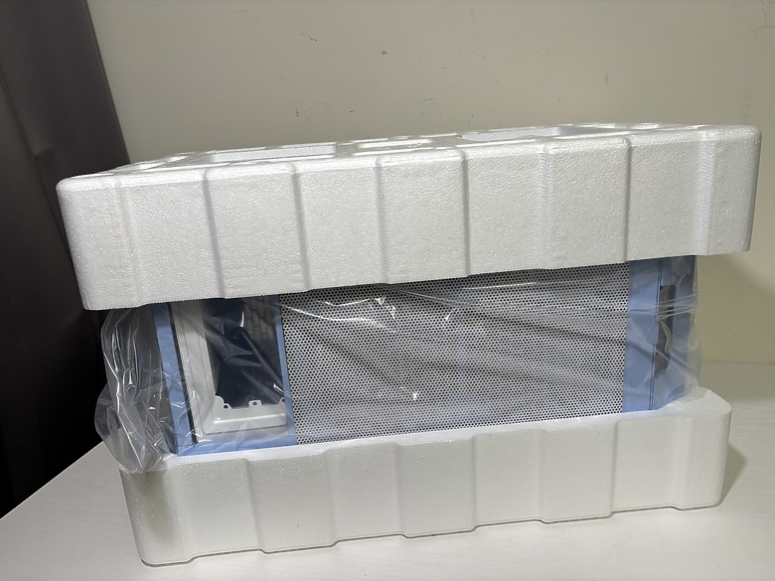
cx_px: 388
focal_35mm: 26
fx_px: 582
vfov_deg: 53.1
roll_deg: +3.8
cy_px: 290
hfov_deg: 67.3
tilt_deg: -17.7
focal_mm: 5.96
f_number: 1.6
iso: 80
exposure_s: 1/60
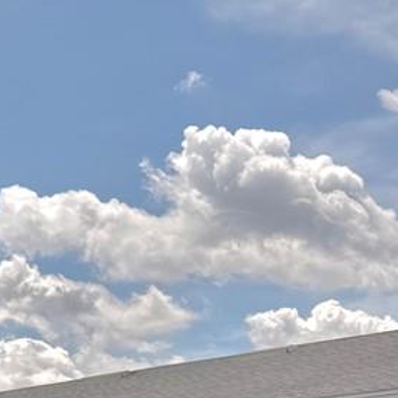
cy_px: 540
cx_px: -376
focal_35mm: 124
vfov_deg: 13.5
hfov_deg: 12.5
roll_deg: +0.7
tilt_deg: +2.4
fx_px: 1613
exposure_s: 1/9091
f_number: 1.78
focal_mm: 6.76
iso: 80
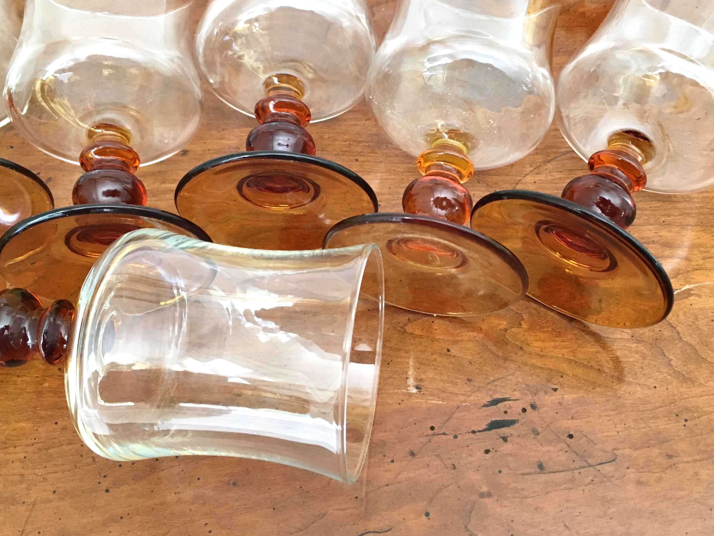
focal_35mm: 37
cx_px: 383
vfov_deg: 38.5
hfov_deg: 50.1
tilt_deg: -60.6
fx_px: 763
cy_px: 213
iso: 200
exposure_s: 1/33
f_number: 2.2
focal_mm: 4.15
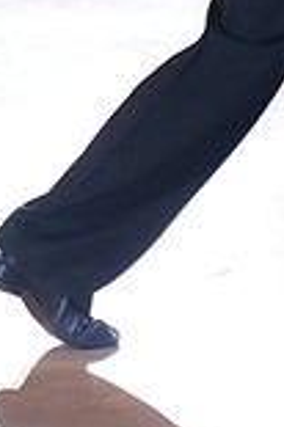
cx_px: 473
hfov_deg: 3.9
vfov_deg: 5.8
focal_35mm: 349
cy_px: -251
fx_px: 4139
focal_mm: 93
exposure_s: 1/320
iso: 3200
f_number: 4
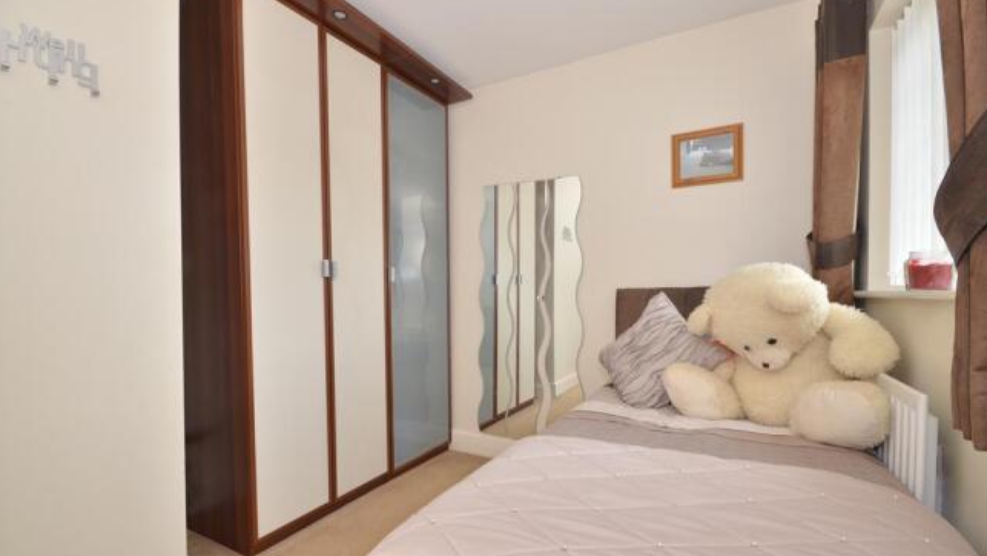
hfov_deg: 99.4
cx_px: 493
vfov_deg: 67.0
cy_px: 298
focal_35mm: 16
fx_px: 419
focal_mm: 10
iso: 400
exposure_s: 1/30
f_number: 10
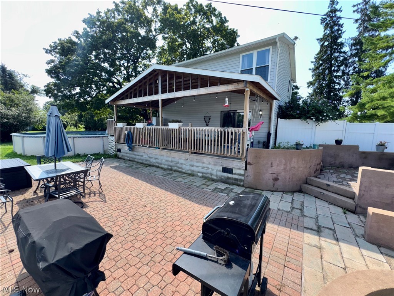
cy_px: 148
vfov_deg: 85.7
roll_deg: -0.9
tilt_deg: -8.7
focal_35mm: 14
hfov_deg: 102.1
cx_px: 197
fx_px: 159
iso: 32
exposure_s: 1/399
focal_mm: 2.22
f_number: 2.2
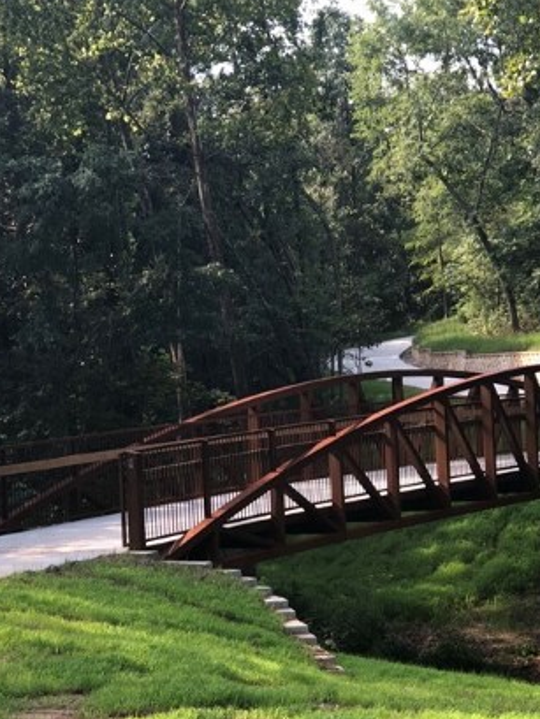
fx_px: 2224
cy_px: 410
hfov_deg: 13.8
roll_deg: +2.4
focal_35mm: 107
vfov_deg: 18.4
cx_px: 288
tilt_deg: +1.4
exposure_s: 1/60
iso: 20
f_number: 2.8
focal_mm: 6.6
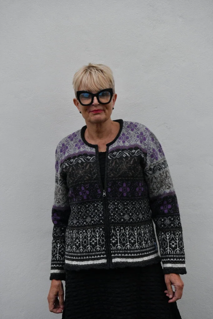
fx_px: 621
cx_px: 106
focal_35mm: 70
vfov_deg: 28.8
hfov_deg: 19.5
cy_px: 160
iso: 3200
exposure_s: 1/180
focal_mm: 70
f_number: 6.7
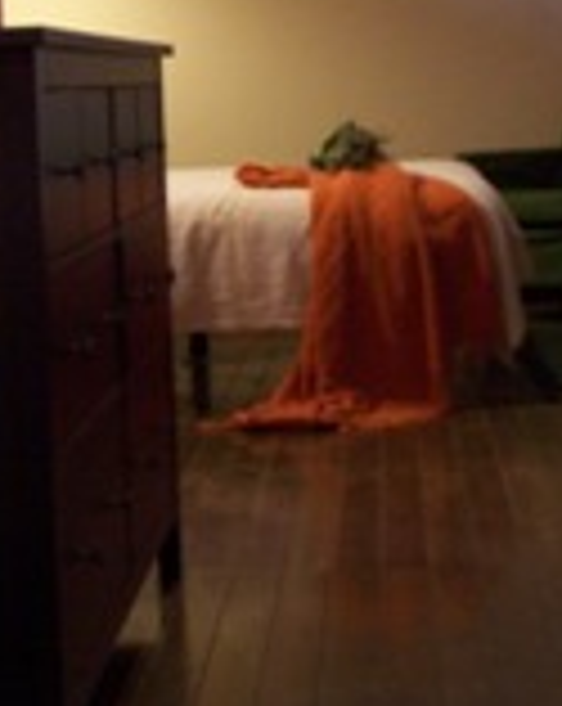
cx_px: 355
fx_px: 2210
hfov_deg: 14.5
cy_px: 40
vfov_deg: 17.8
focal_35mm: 106
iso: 140
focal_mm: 6.3
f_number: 2.8
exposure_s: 1/8
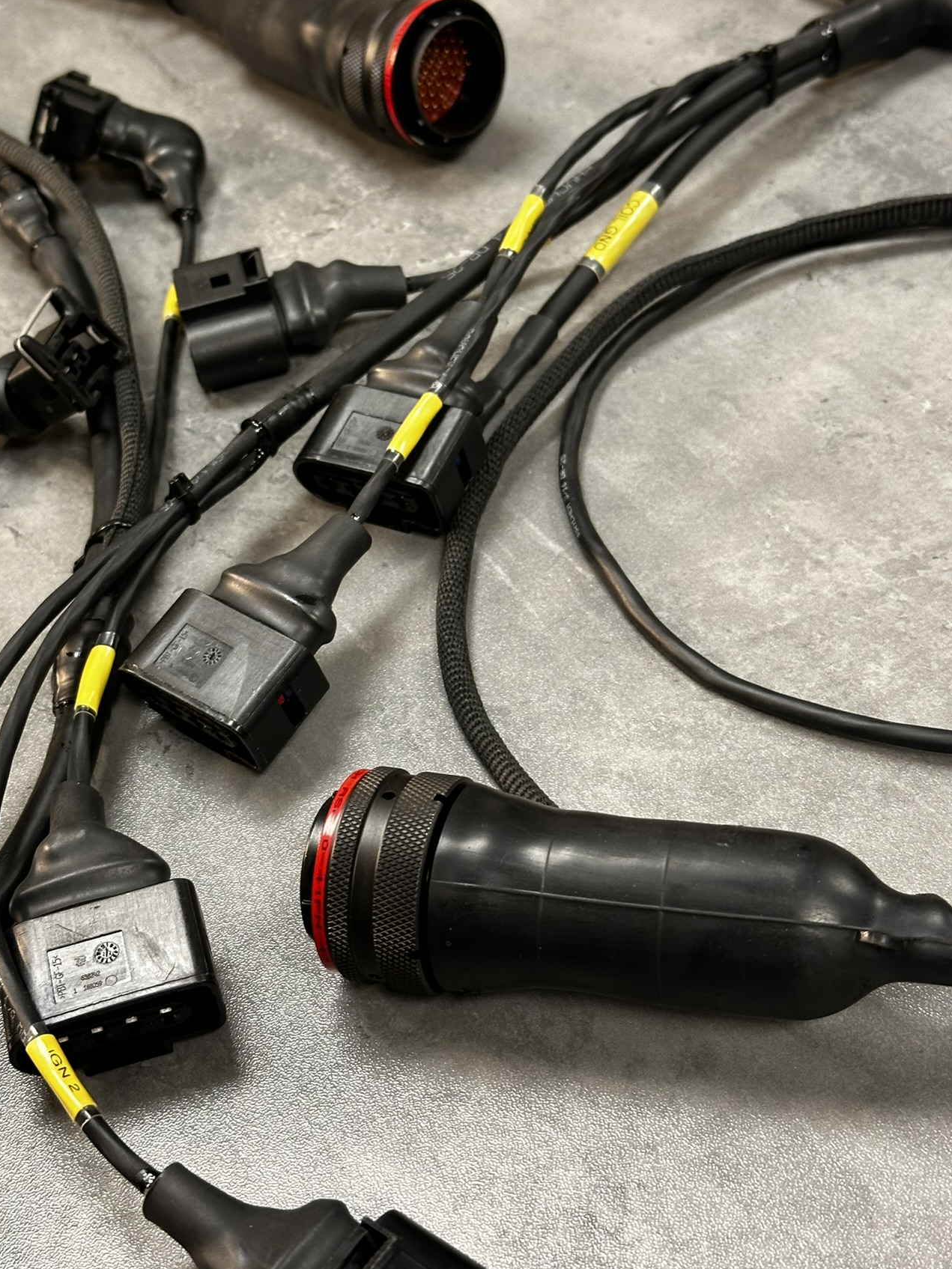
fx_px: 2127
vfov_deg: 33.2
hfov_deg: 25.2
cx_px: 416
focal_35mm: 58
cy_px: 597
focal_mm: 6.86
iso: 160
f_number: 1.78
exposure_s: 1/60
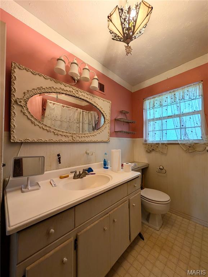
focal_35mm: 12
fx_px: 96
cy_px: 138
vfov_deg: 110.5
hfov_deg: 94.6
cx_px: 104
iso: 121
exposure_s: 1/120
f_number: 1.7
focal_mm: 2.02
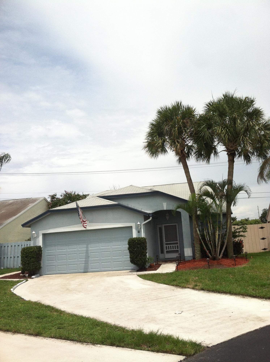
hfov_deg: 40.6
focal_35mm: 35
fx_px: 365
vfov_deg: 52.7
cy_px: 181
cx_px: 135
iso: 100
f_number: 2.8
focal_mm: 3.85
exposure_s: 1/2935
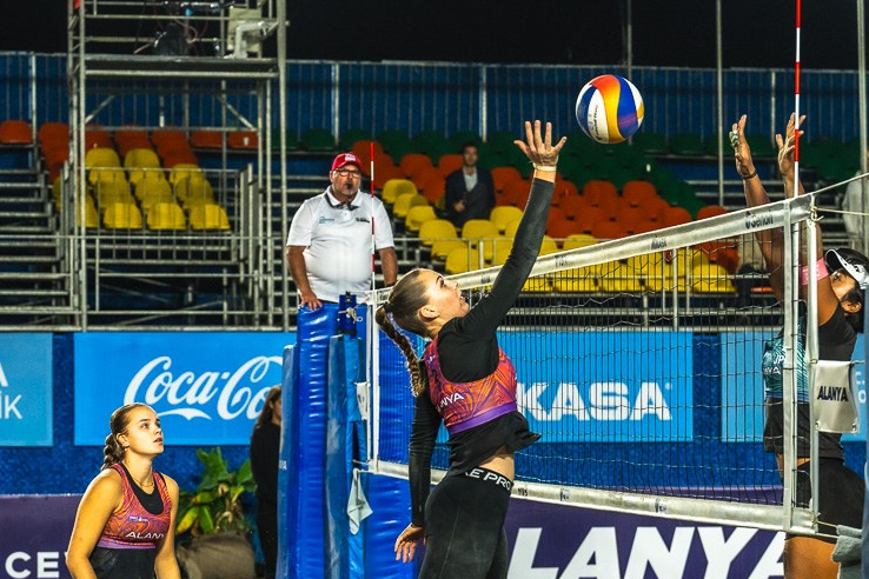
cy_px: 457
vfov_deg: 10.5
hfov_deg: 15.8
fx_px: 3138
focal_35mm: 130
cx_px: 385
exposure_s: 1/1600
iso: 1250
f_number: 3.5
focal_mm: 75
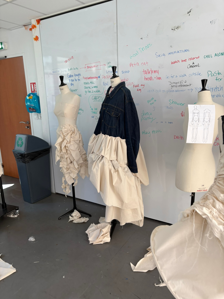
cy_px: 150
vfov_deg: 67.3
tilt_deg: -13.1
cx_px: 112
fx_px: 224
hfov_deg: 53.1
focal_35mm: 26
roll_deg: +2.9
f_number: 1.6
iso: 50
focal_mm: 5.96
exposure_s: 1/122
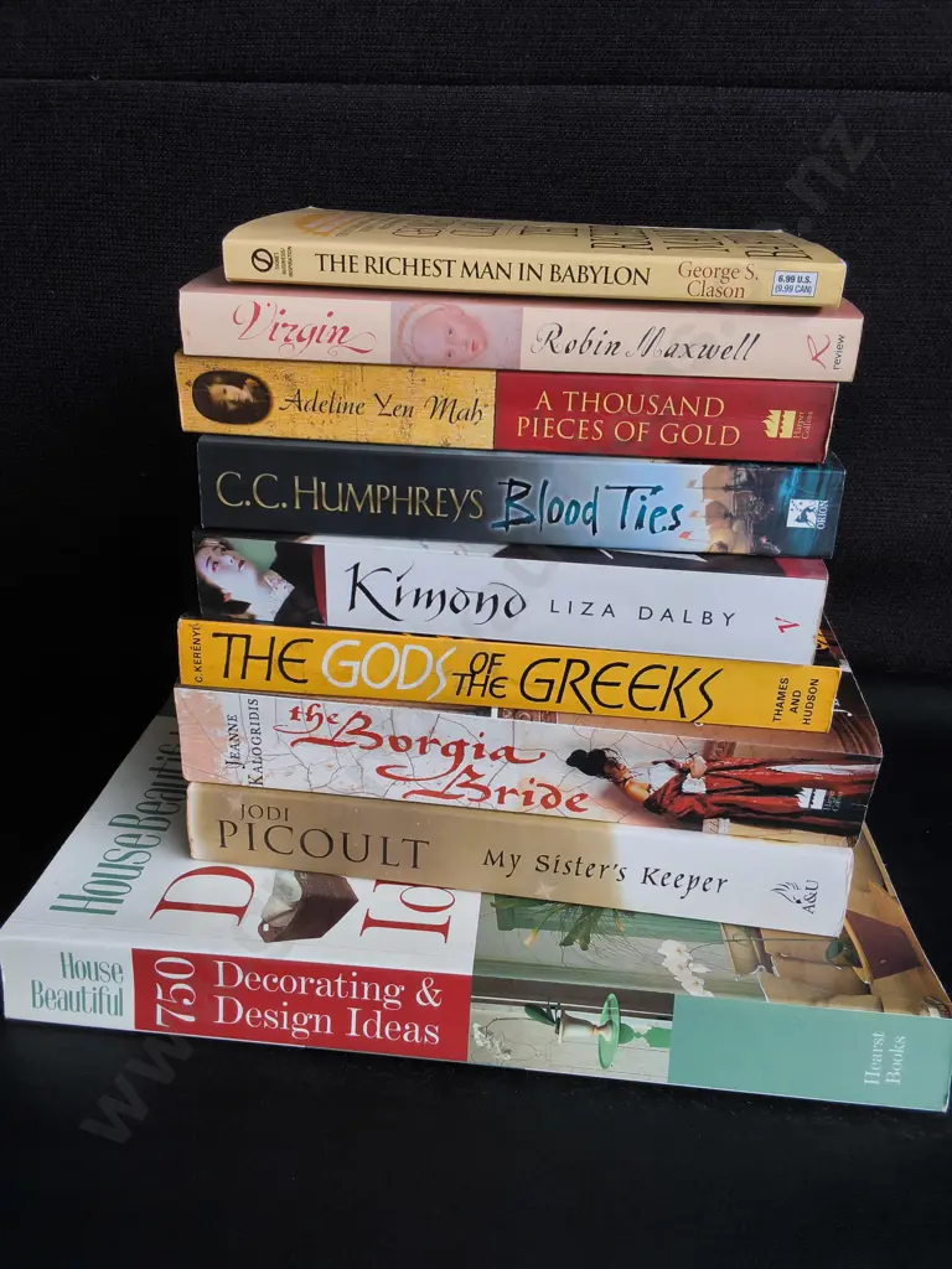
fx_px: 990
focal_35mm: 27
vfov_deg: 65.3
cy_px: 634
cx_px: 476
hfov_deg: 51.4
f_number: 2
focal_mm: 2.87
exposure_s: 1/100
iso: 32
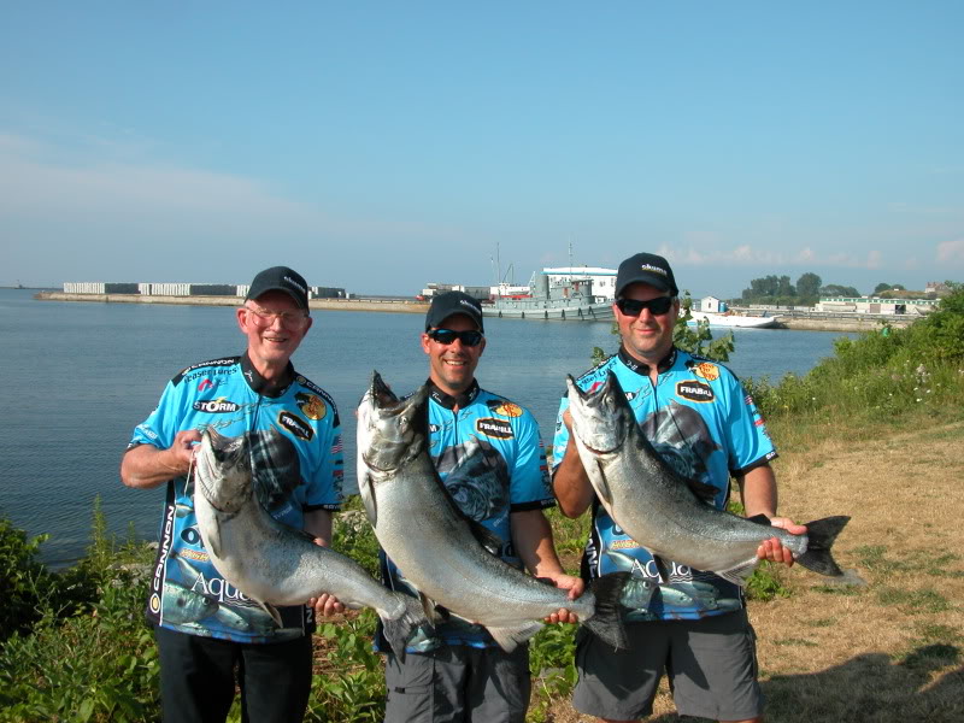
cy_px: 362
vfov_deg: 40.7
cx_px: 482
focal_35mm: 35
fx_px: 975
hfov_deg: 52.6
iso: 100
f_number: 6.3
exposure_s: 1/366
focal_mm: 8.9
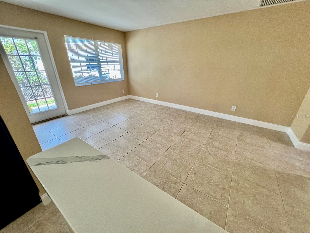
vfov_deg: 89.9
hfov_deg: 106.2
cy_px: 116
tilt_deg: -24.1
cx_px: 155
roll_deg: +0.2
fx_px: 116
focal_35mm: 13
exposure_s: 1/120
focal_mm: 1.57
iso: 160
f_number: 1.8
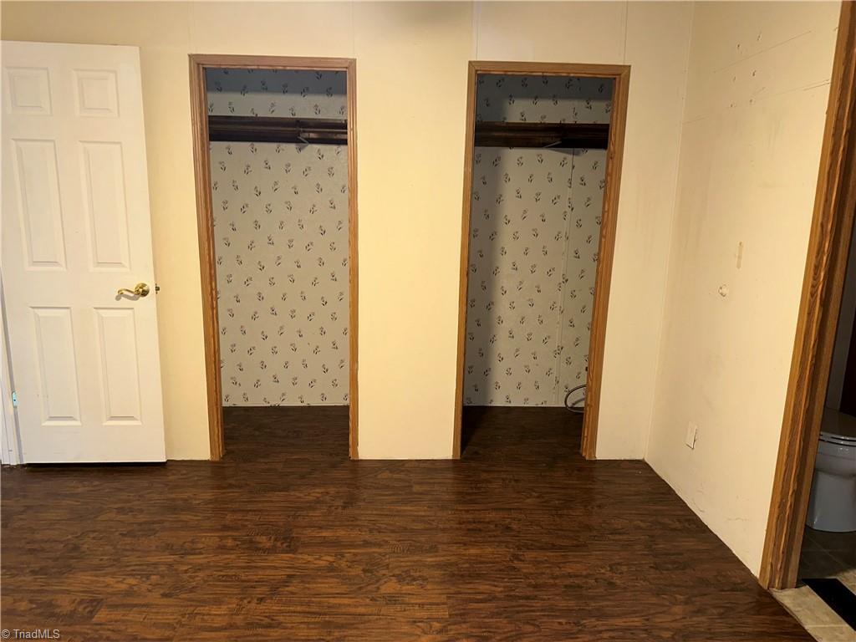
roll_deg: -0.7
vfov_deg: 56.8
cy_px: 321
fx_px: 593
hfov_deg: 71.6
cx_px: 428
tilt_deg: -10.3
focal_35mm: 24
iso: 80
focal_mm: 6.86
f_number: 1.78
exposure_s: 1/15
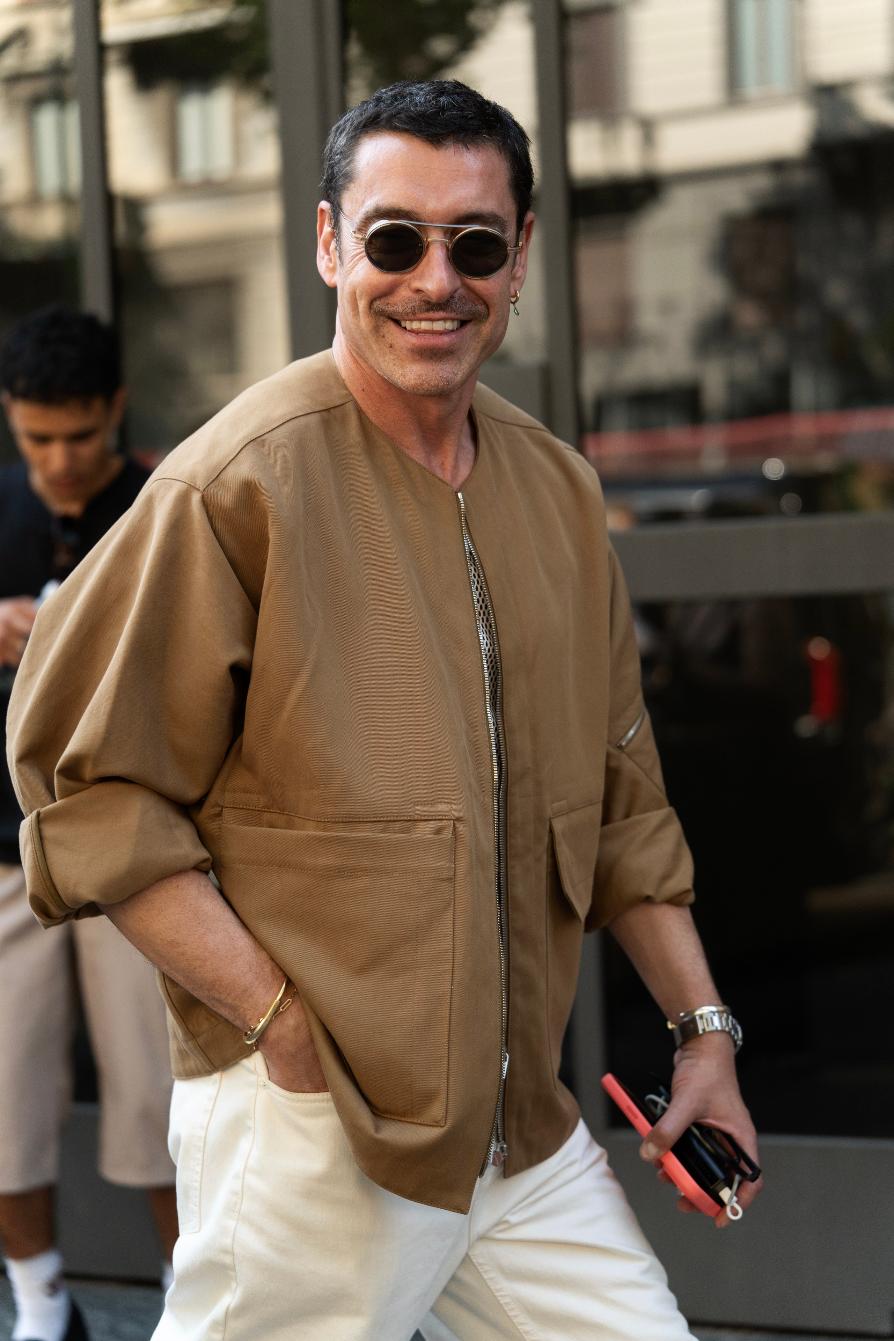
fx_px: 2607
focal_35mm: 70
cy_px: 670
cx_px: 447
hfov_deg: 19.5
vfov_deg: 28.8
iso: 640
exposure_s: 1/640
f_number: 2.8
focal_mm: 70
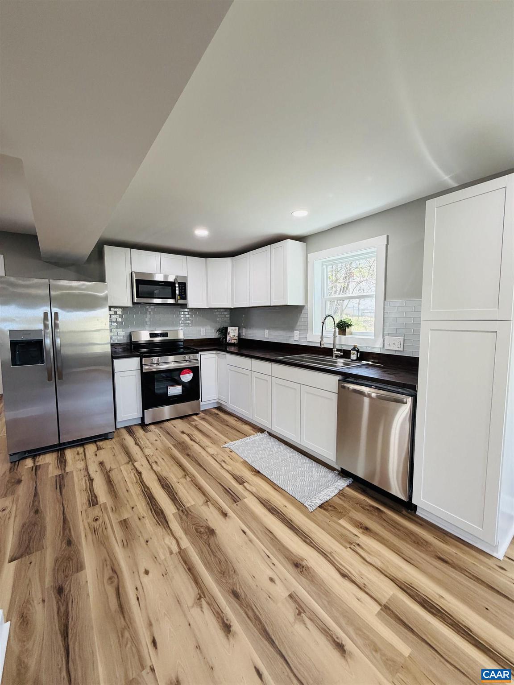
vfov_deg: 102.1
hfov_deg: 85.7
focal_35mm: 14
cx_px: 257
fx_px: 277
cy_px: 342
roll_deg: +0.3
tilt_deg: -5.3
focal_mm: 2.22
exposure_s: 1/120
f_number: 2.2
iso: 250
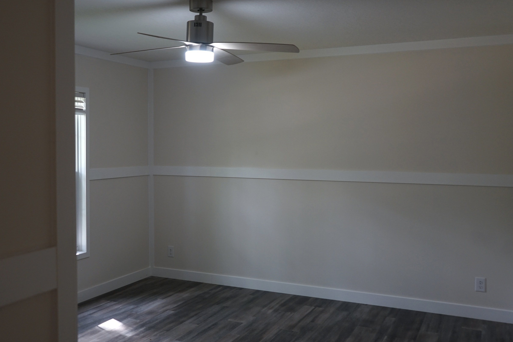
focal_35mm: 37
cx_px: 238
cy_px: 162
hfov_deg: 51.8
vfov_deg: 35.9
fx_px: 527
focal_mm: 29
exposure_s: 1/60
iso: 400
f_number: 3.5
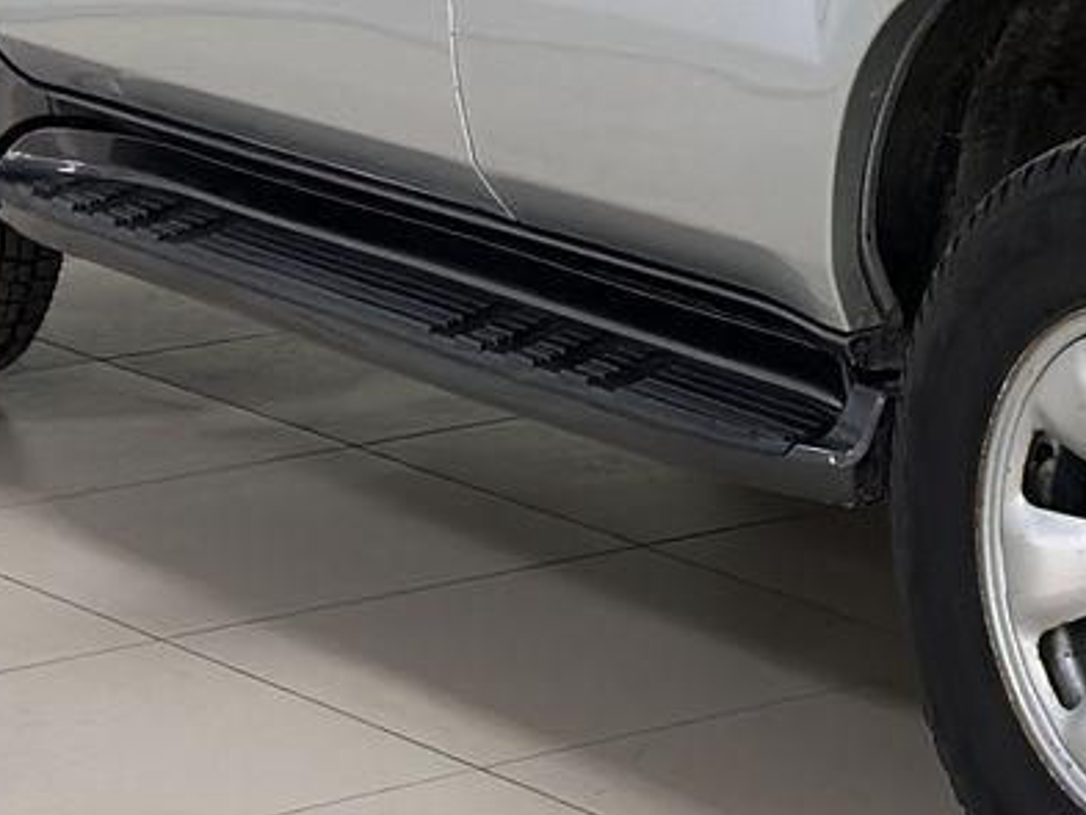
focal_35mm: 176
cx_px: 1379
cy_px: 30
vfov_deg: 8.4
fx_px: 5523
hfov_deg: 11.0
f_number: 1.78
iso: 160
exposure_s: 1/100
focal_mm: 6.86
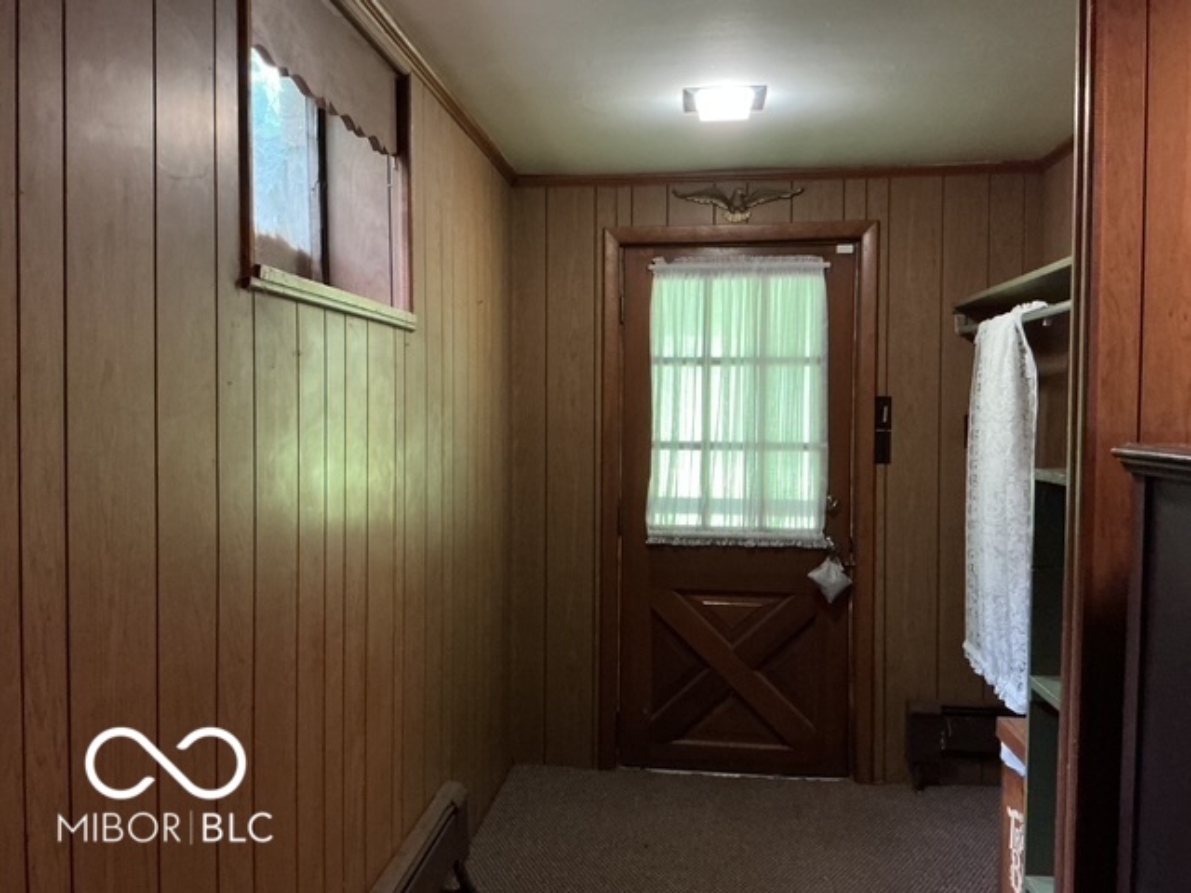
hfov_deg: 61.7
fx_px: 998
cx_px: 596
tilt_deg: -2.1
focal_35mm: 29
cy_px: 446
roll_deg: -0.3
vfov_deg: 48.2
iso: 500
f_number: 1.8
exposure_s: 1/30
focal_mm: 3
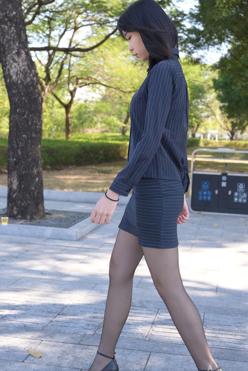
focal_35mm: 55
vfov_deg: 36.2
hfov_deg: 24.6
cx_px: 138
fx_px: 568
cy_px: 170
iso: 800
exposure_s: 1/1000
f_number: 4
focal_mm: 35
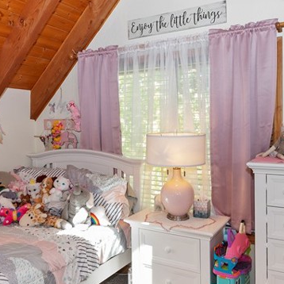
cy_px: 130
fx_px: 316
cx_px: 130
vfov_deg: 48.4
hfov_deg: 48.4
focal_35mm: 34
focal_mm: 14
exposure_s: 1/20
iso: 400
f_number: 8
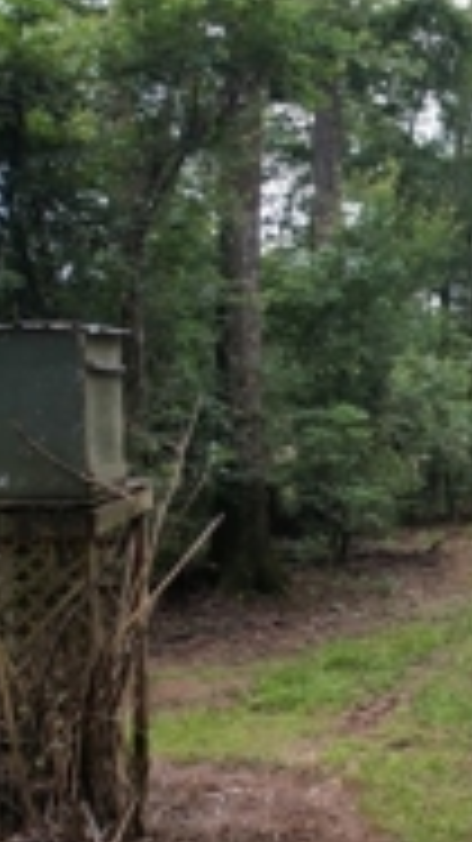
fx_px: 1114
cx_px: 668
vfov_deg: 41.2
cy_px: 360
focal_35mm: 50
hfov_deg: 21.0
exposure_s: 1/320
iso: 100
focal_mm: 8.38
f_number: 2.8
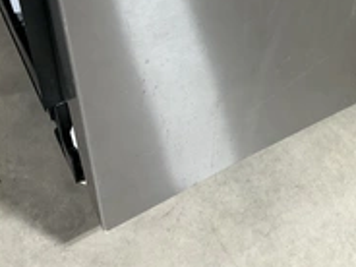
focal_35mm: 63
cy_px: 14
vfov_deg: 22.6
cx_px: 298
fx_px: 648
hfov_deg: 29.8
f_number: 1.8
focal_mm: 3
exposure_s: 1/60
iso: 160
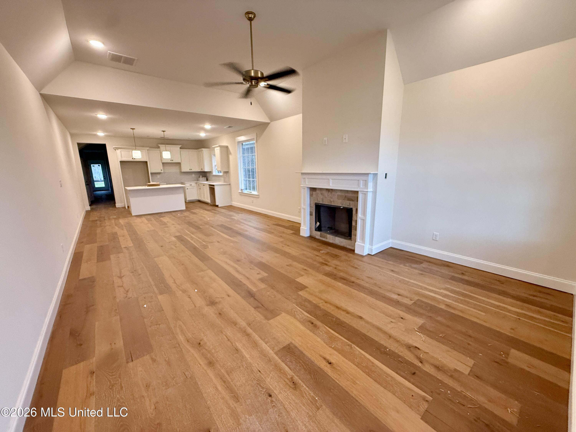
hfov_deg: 102.1
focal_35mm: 14
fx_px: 233
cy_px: 216
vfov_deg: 85.7
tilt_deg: -11.7
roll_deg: +0.6
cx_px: 288
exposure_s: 1/60
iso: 320
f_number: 2.2
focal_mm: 2.22
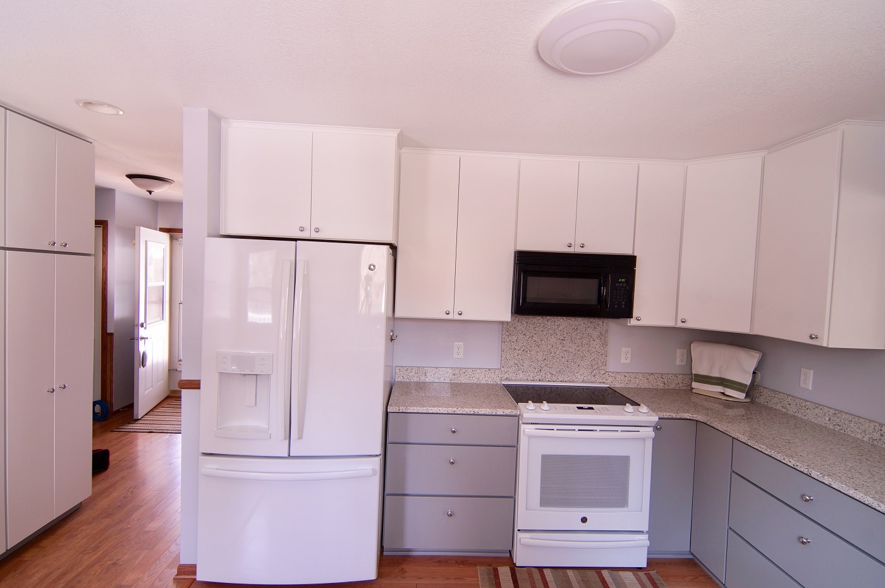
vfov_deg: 72.0
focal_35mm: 16
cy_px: 294
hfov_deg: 95.0
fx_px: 405
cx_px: 442
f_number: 8
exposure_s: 1/2
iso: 100
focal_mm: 11
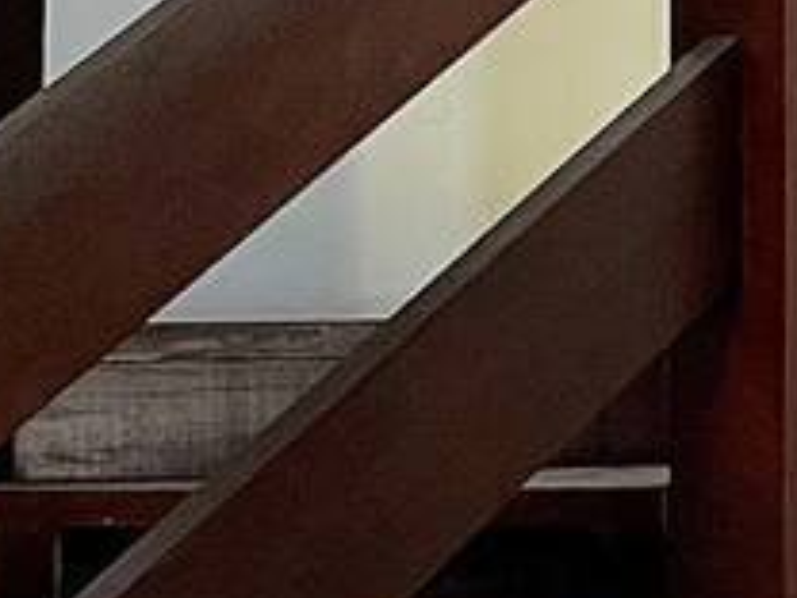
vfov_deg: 8.6
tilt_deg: +0.1
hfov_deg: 10.3
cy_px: 272
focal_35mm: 173
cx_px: 1724
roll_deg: +0.2
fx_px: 3983
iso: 100
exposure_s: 1/60
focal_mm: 5.1
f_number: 1.6
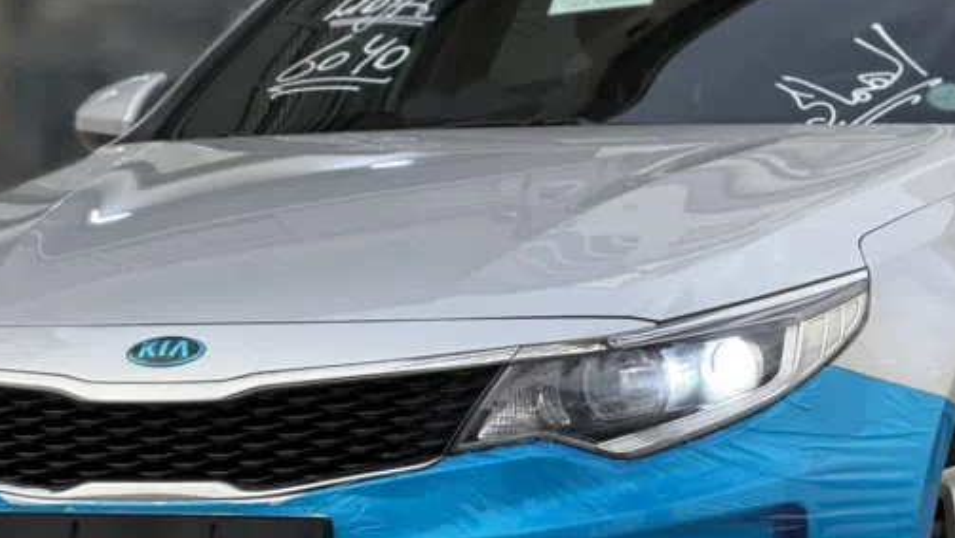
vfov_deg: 5.5
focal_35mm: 222
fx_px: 5622
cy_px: 114
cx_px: 638
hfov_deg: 9.7
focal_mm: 16.89
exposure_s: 1/121
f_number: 2.8
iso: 50
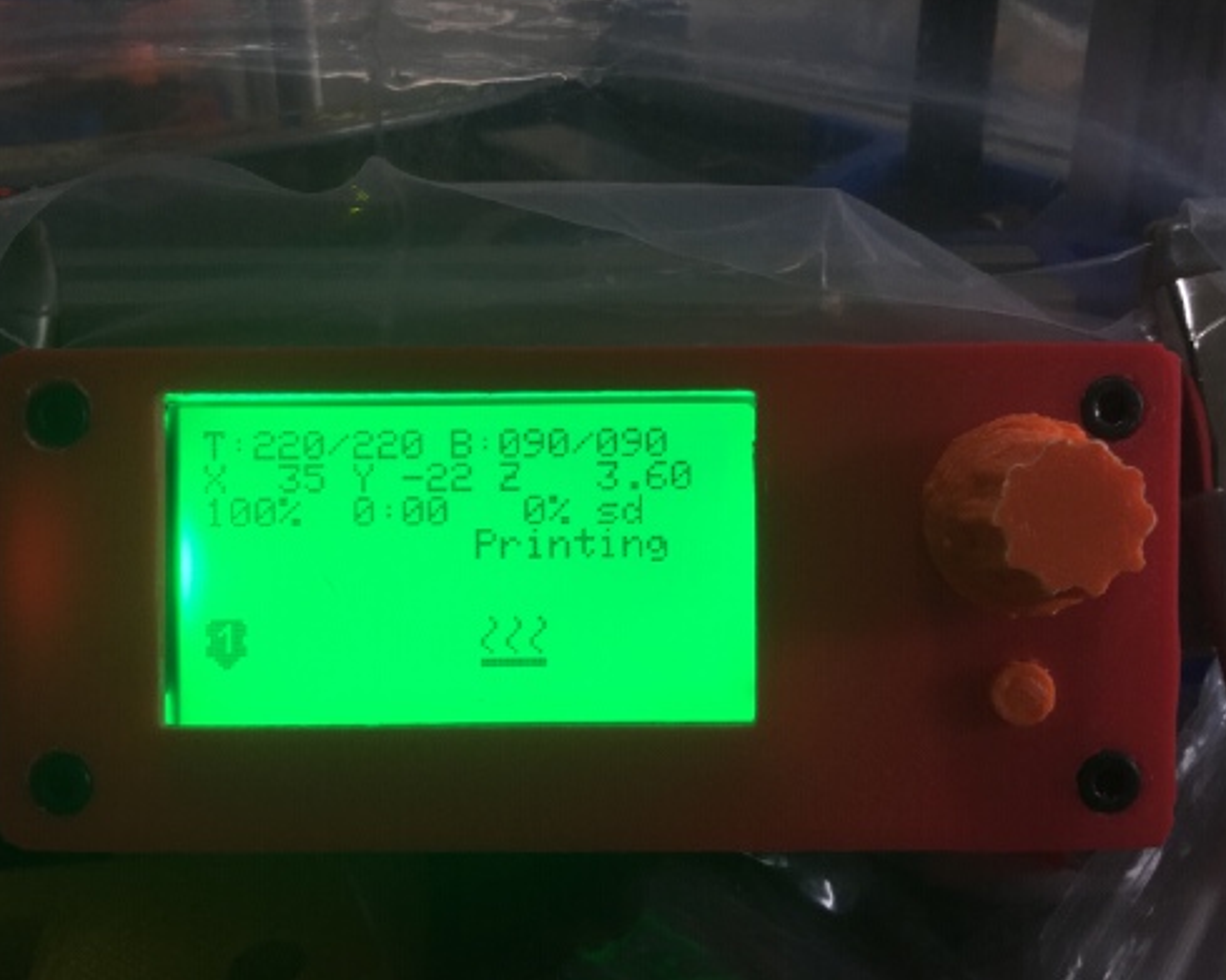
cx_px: 618
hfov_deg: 54.2
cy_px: 481
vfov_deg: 44.5
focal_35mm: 33
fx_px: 1197
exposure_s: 1/30
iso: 40
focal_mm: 3.3
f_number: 2.4
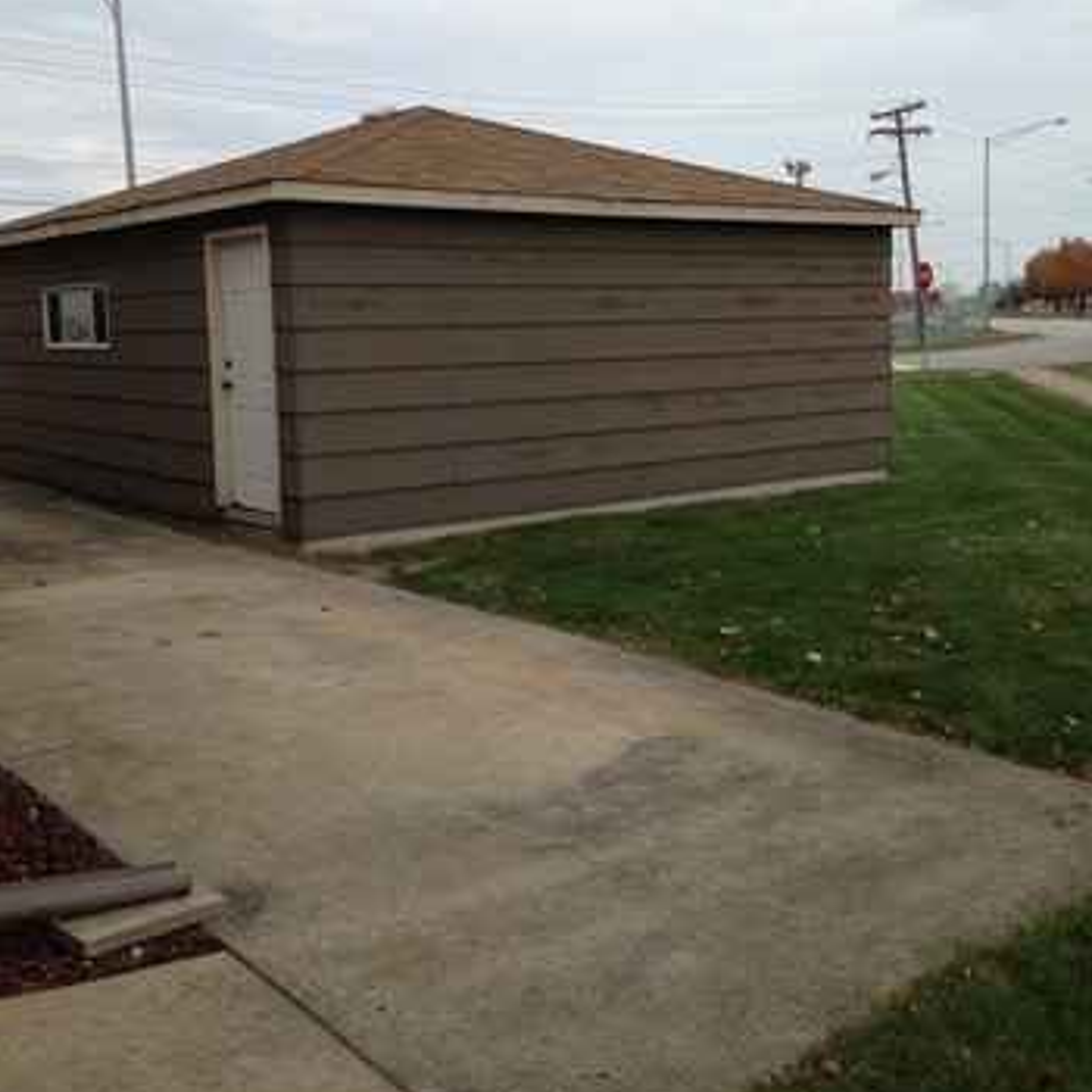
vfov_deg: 41.7
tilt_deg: -4.2
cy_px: 437
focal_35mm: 40
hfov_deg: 41.9
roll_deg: -0.5
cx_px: 534
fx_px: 1428
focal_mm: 4.12
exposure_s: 1/407
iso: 50
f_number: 2.4
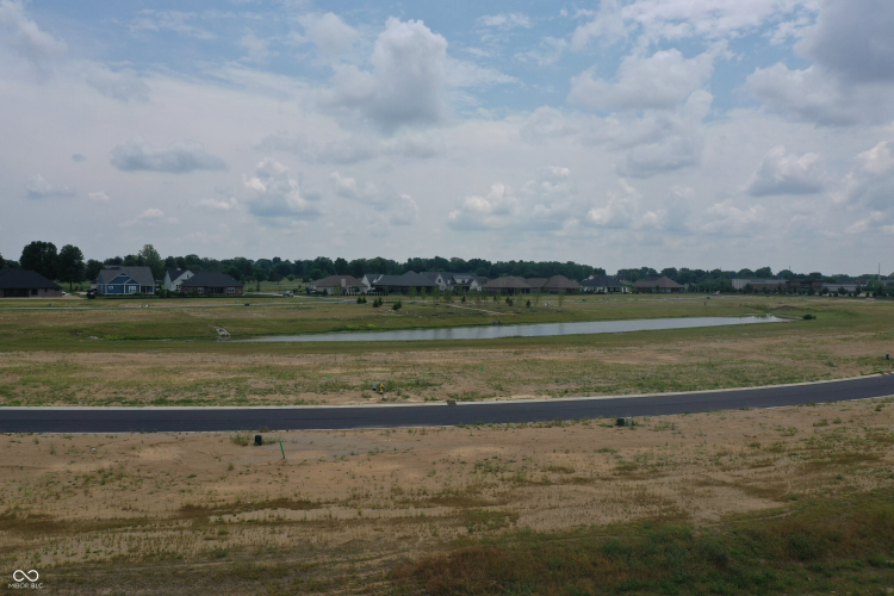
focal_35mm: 28
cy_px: 298
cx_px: 447
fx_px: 695
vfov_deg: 46.4
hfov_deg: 65.5
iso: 100
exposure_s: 1/800
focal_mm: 10.26
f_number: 6.3
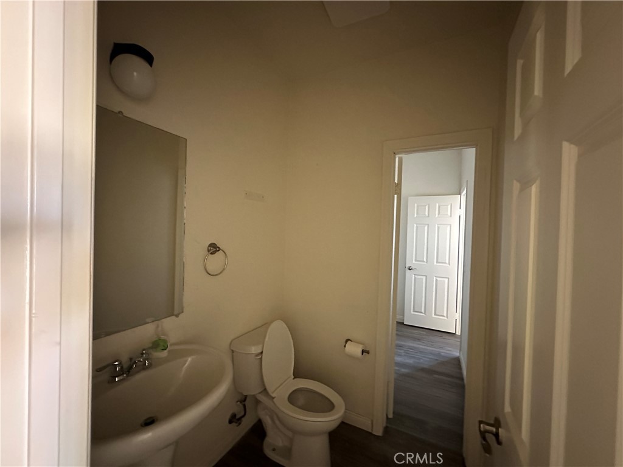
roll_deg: -2.0
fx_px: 252
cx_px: 312
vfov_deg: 85.7
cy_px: 234
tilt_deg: -0.1
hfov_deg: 102.1
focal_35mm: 14
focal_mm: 2.22
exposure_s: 1/47
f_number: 2.2
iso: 1250
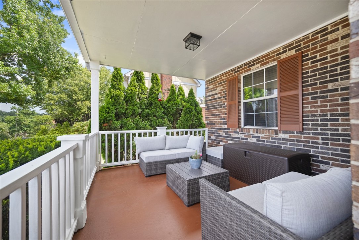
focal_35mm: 14
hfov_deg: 104.2
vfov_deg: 81.2
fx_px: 140
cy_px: 120
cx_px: 180
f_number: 4
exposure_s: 1/100
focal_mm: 14
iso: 400
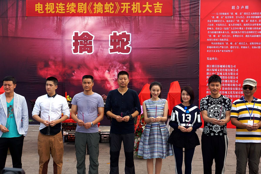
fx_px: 283
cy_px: 87
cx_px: 130
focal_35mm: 39
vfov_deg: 34.2
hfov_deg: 49.6
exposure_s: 1/160
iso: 50
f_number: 6.3
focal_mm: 26
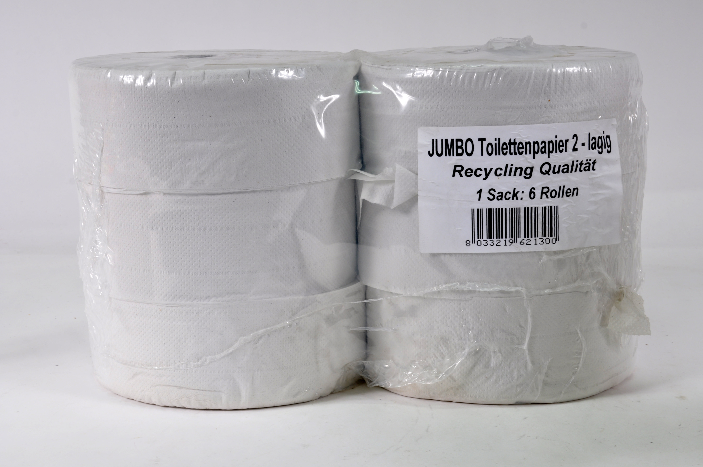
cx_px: 352
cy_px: 234
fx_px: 1229
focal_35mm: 63
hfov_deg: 31.9
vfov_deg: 21.5
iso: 200
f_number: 13
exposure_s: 1/6
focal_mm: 42
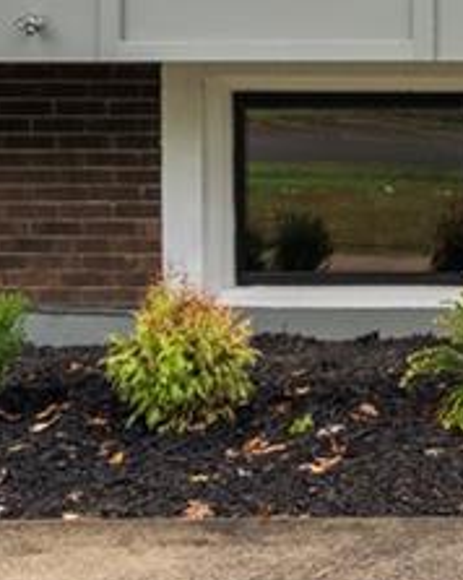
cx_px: 1061
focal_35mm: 95
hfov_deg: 12.9
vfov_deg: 19.5
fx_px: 1629
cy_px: -33
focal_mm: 22
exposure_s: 1/8
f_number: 6.3
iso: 100
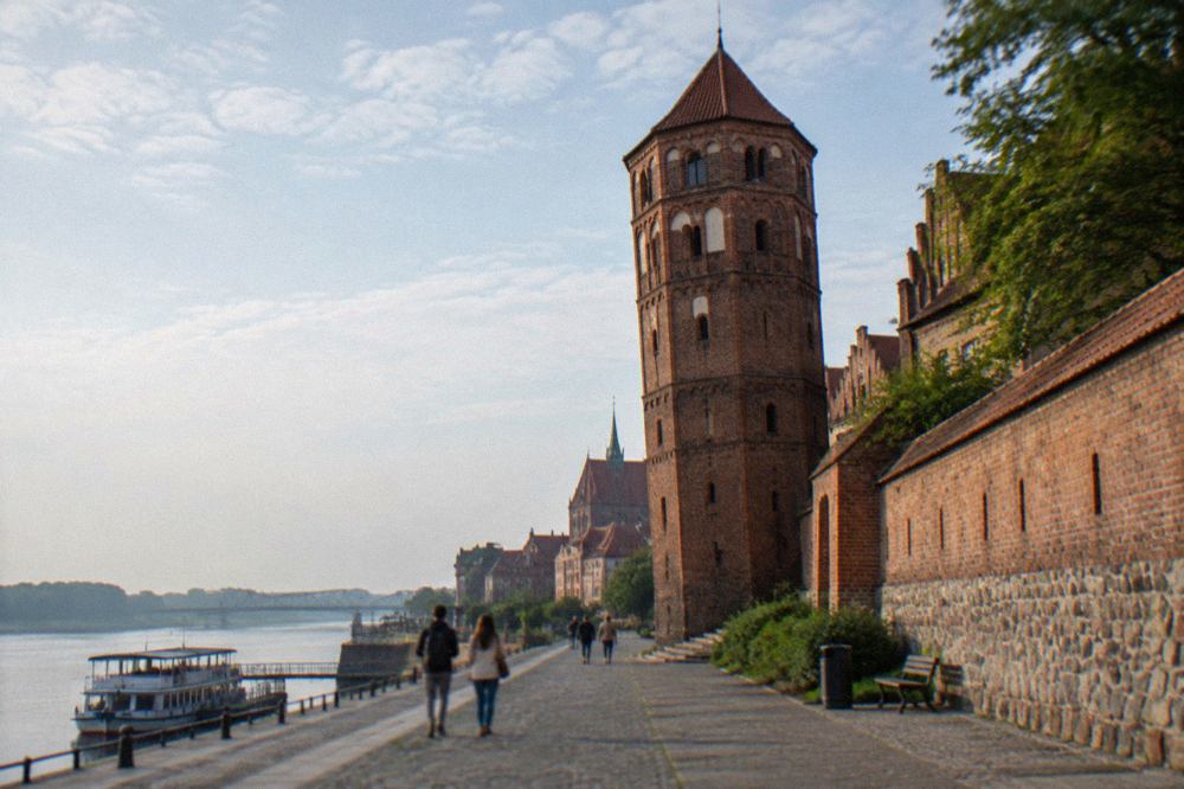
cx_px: 592
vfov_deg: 37.8
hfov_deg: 54.5
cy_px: 394
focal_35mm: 35
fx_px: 1151
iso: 200
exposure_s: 1/400
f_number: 9
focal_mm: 35
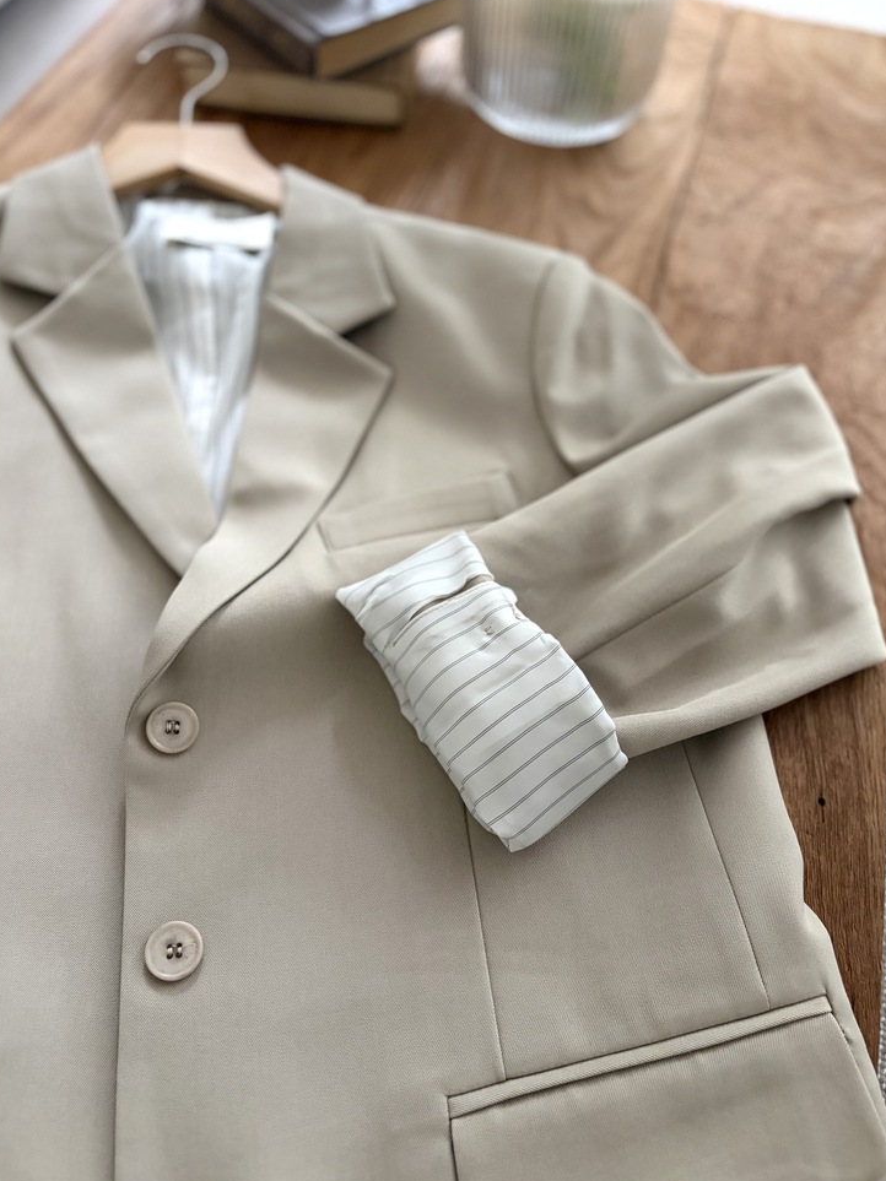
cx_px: 432
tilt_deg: -57.3
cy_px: 595
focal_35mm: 27
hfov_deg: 51.3
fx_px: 922
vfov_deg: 65.3
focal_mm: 5.96
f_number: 1.6
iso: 500
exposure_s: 1/57
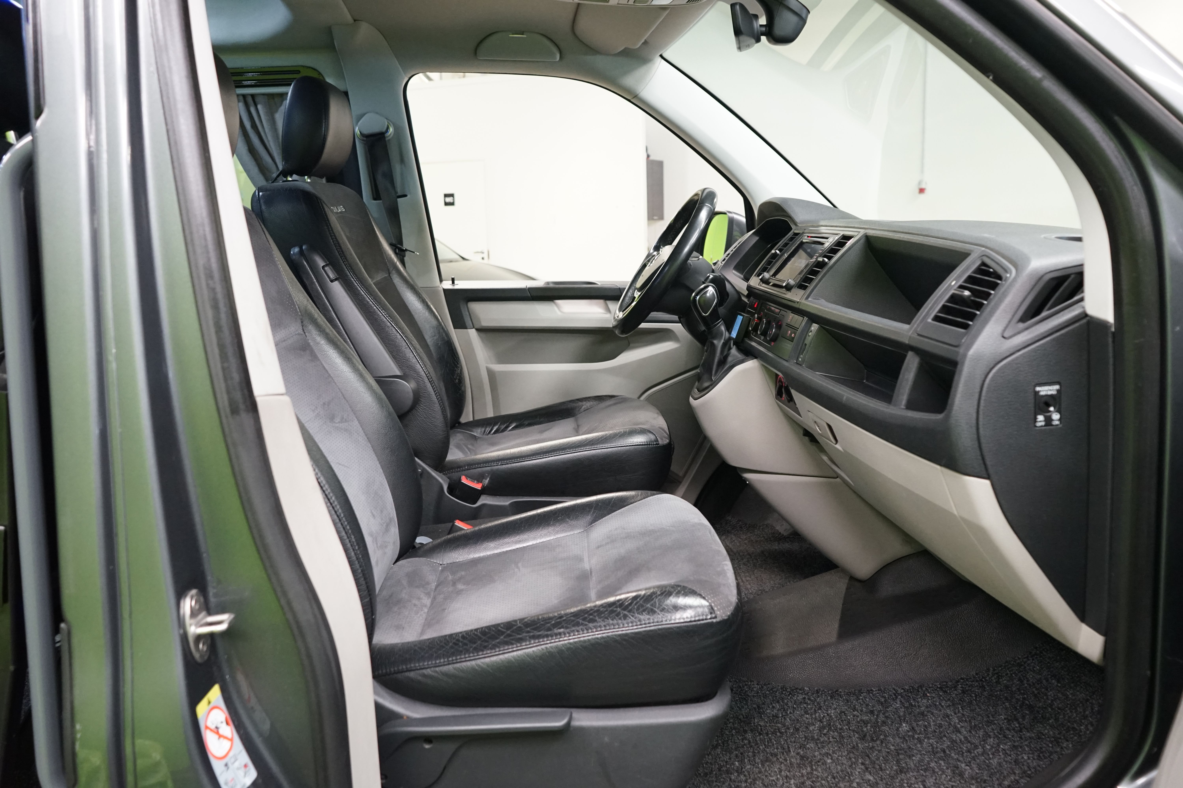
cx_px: 592
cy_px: 394
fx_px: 953
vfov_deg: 45.0
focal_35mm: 29
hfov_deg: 63.7
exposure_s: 1/50
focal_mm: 29
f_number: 5
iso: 3200
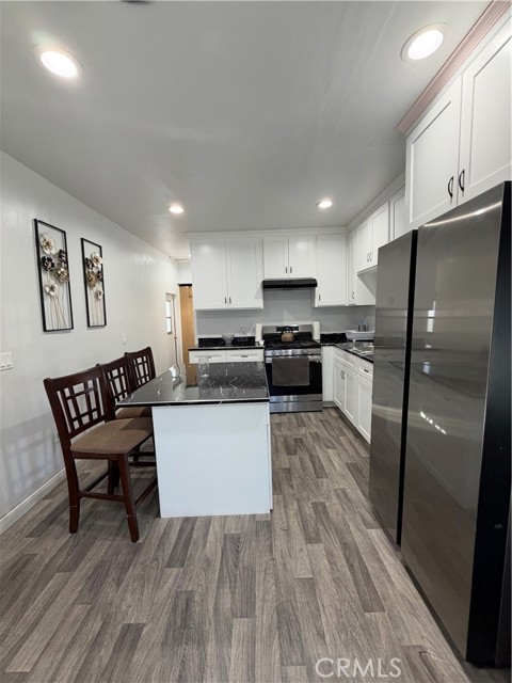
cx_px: 256
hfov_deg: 85.7
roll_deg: +1.8
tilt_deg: -6.0
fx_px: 276
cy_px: 342
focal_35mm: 14
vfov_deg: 102.1
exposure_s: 1/120
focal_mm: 2.22
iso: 250
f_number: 2.2
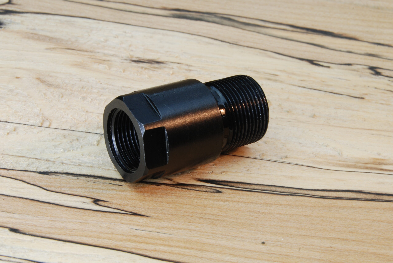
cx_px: 196
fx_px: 902
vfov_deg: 16.6
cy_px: 132
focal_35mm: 82
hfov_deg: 24.6
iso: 200
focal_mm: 55
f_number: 22
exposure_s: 1/6
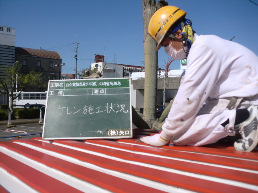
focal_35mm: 35
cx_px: 129
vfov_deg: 40.7
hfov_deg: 52.6
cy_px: 96
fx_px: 261
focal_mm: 6.3
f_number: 7.8
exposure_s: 1/250
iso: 64
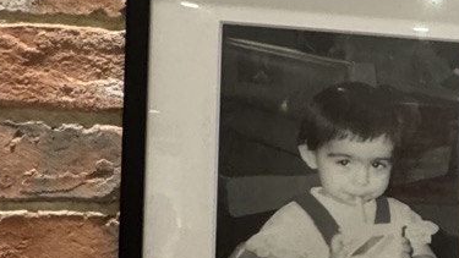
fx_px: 949
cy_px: 177
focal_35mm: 78
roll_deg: -1.9
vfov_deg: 15.5
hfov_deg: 21.0
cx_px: 765
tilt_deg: +1.3
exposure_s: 1/60
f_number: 2.2
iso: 250
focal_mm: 2.22
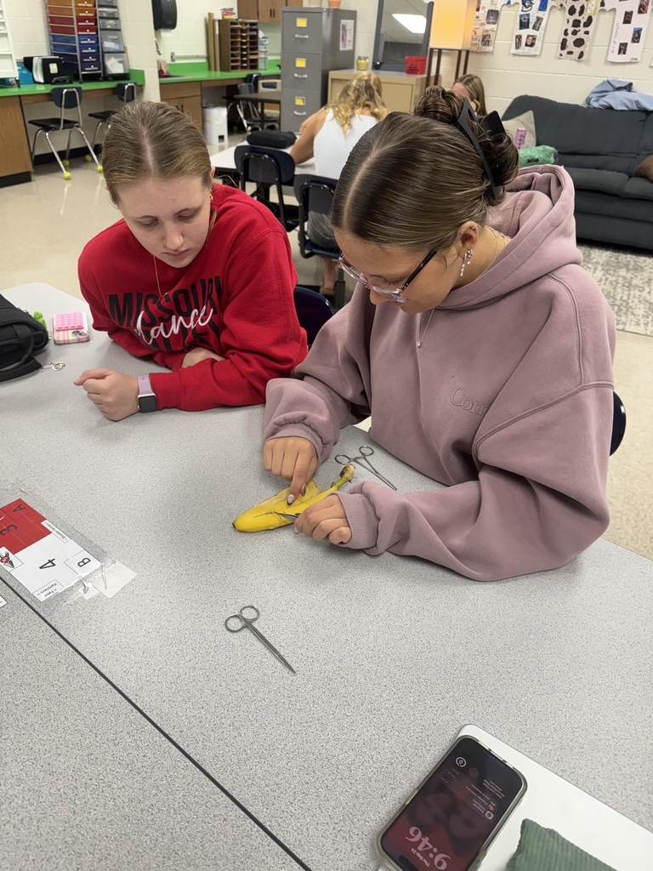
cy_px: 436
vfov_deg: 71.6
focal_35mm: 24
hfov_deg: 56.8
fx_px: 604
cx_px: 326
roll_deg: -2.3
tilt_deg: -33.6
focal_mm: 6.76
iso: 160
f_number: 1.78
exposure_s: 1/120
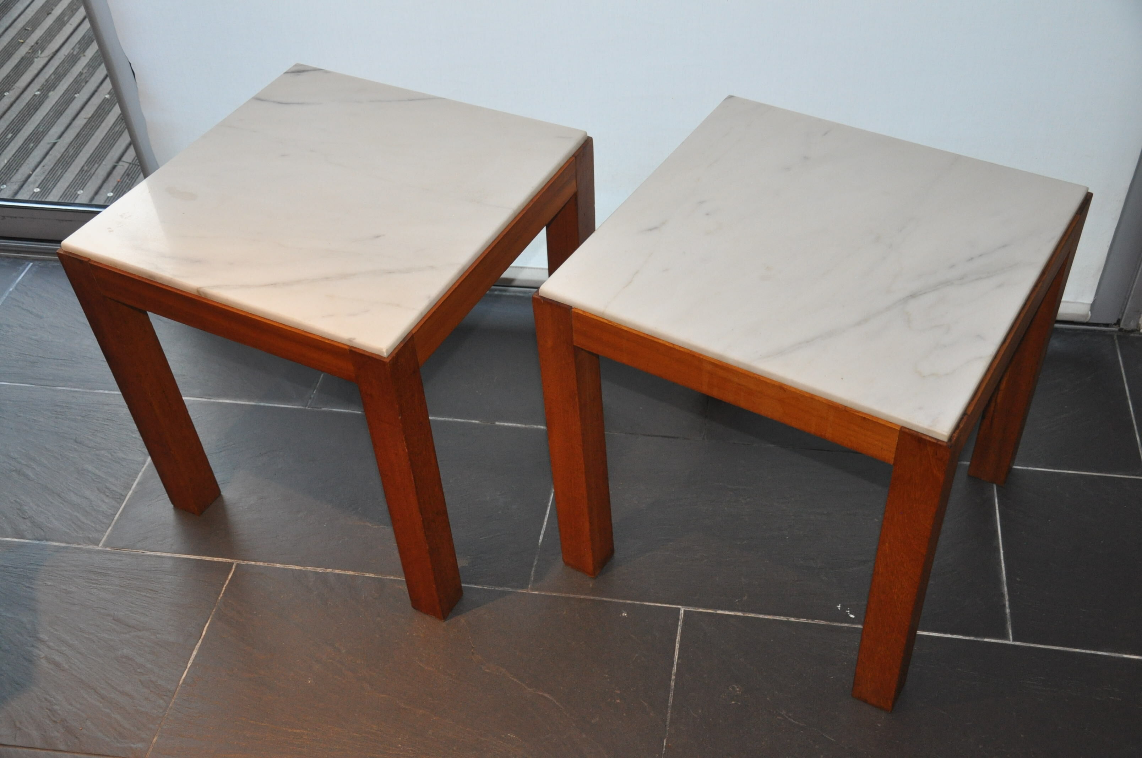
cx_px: 571
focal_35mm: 39
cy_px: 379
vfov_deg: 34.1
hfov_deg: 49.6
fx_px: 1236
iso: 800
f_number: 4
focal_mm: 26
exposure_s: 1/60
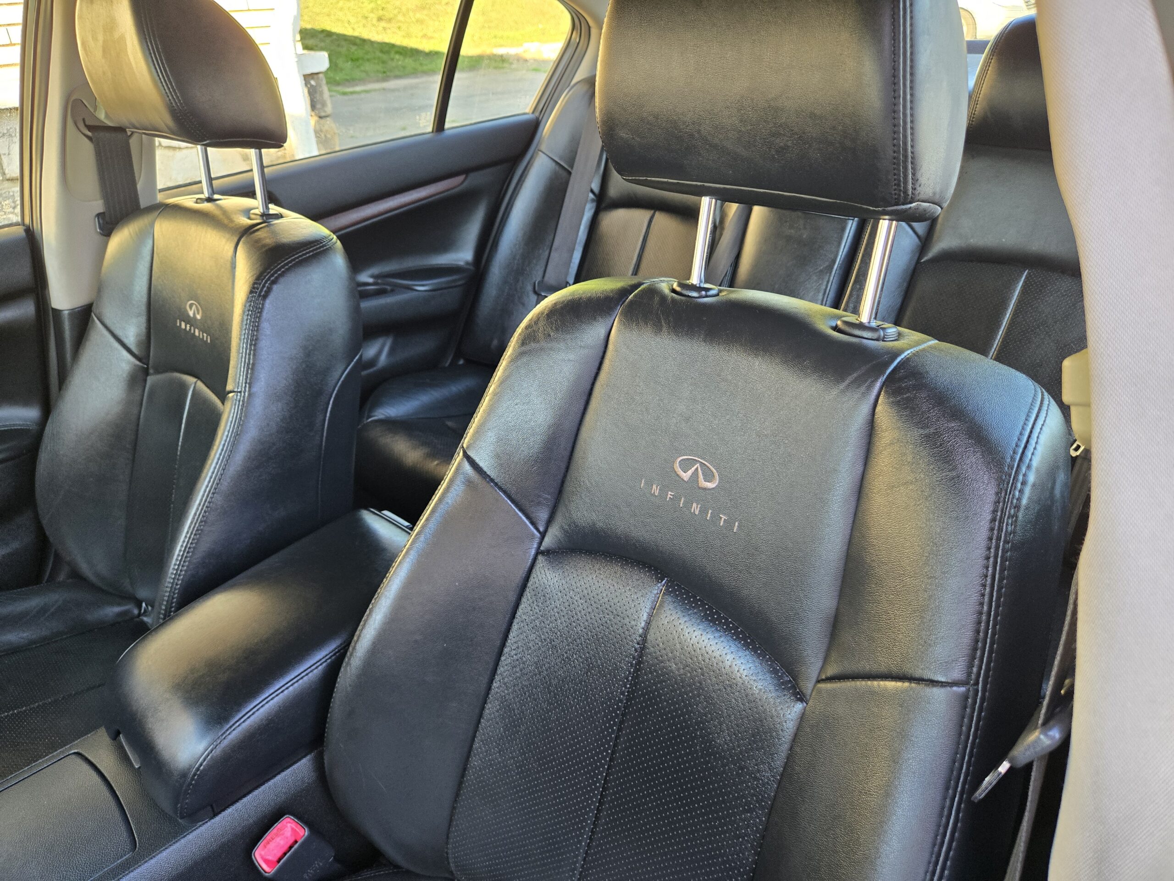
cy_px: 440
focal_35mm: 23
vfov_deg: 58.9
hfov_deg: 73.9
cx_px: 587
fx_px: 780
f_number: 1.8
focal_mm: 5.4
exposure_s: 1/180
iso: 200
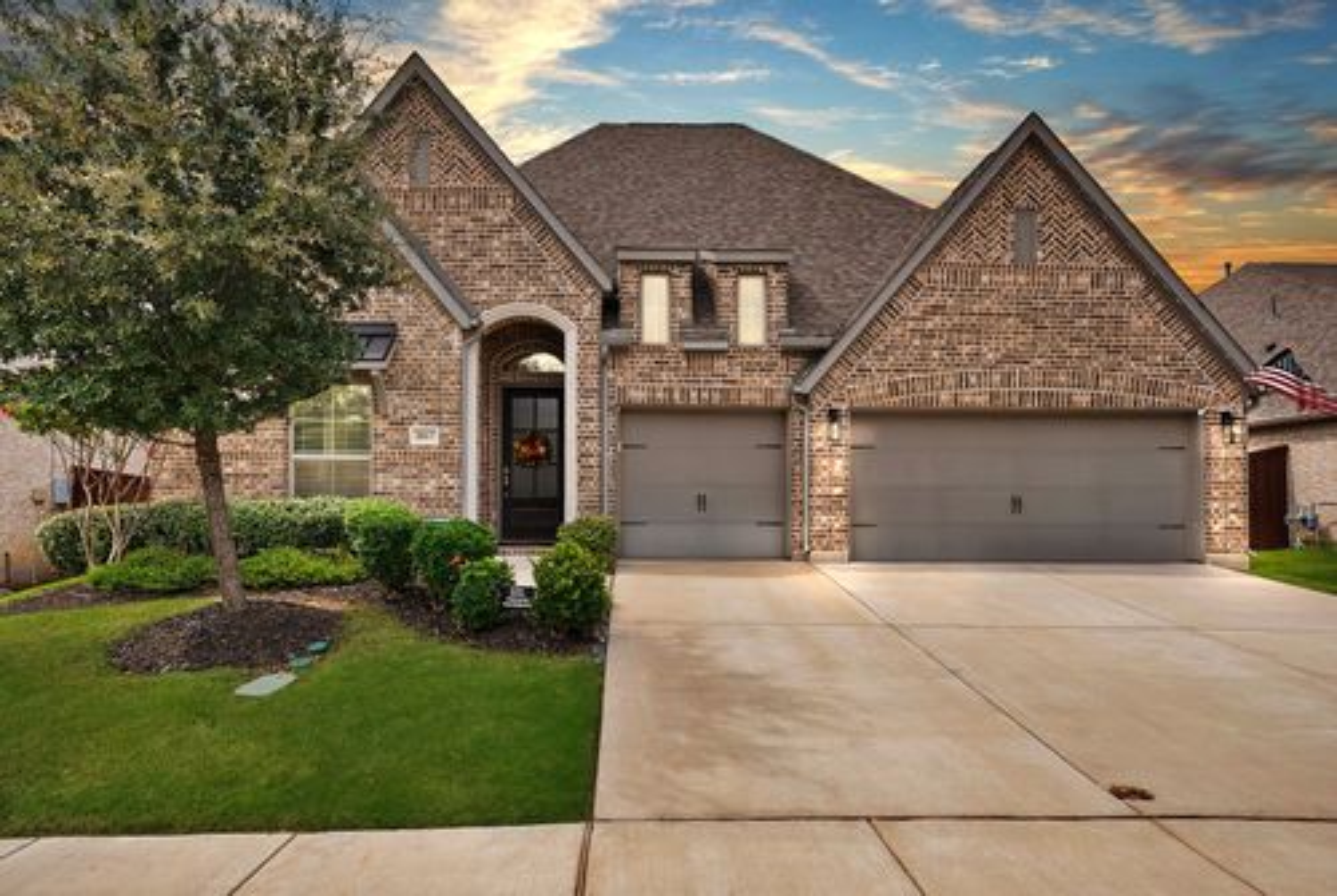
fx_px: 707
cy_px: 448
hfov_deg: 86.8
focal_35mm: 19
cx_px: 668
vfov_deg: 64.7
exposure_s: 1/160
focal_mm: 19
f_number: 9
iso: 640
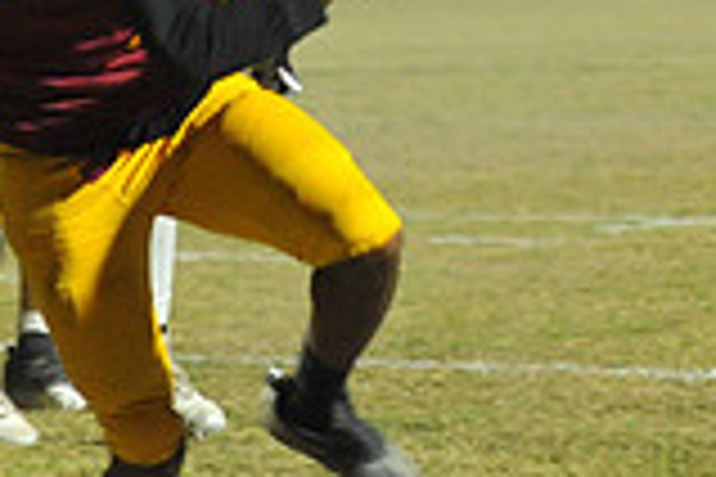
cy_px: 54
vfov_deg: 2.8
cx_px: 1283
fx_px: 9785
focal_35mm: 492
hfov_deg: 4.2
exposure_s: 1/200
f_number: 5.6
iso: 4000
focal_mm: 135
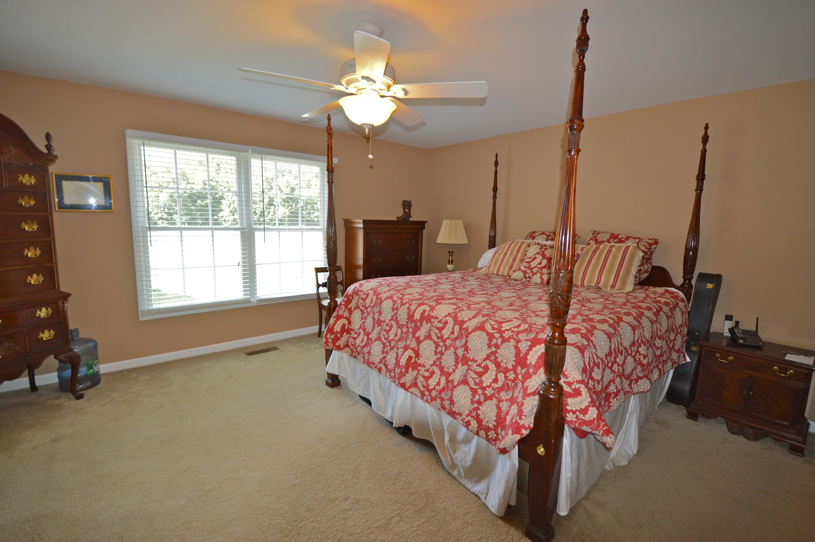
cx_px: 408
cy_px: 271
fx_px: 339
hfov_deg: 100.4
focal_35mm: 15
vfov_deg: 77.2
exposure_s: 1/60
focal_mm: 10
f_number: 4
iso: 400
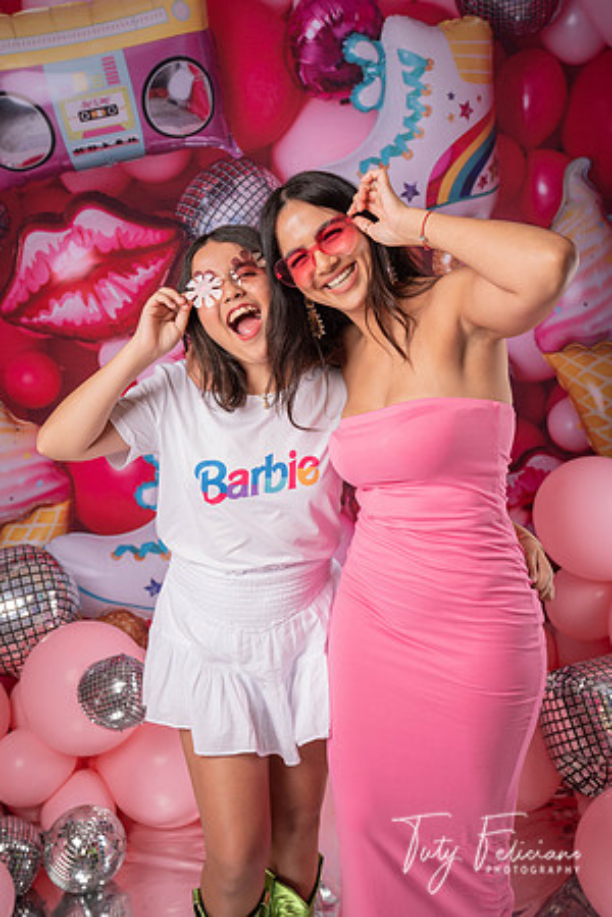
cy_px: 458
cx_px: 306
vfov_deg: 47.4
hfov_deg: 32.6
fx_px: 1045
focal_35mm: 41
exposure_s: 1/80
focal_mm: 41
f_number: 5.6
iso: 250
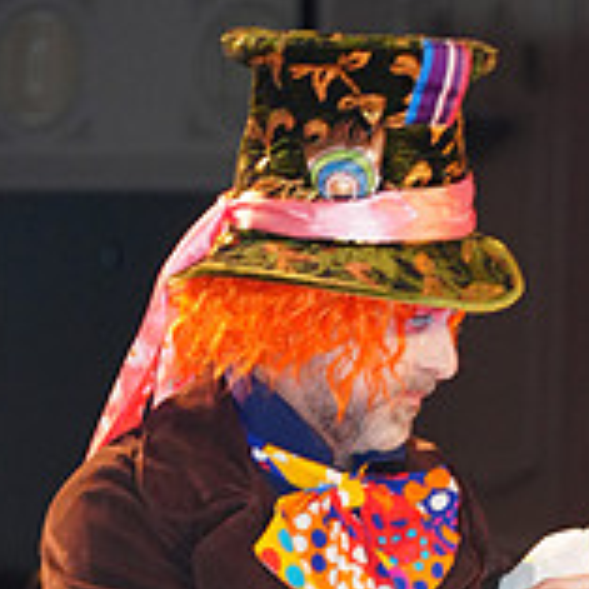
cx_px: 613
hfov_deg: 5.3
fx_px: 6353
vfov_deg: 5.2
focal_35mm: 330
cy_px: 990
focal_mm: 105
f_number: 4
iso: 2500
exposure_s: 1/250
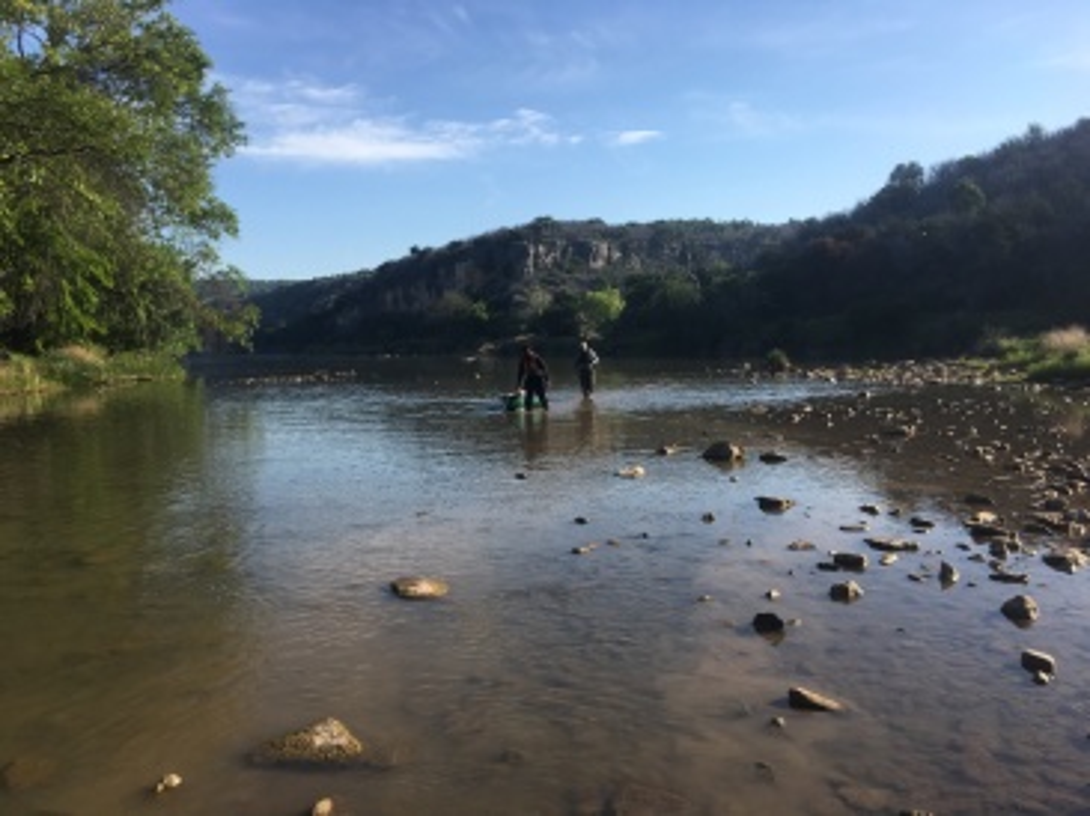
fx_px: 913
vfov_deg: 48.2
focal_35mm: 29
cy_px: 408
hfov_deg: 61.7
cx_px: 545
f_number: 2.2
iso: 25
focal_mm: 4.15
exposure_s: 1/1221
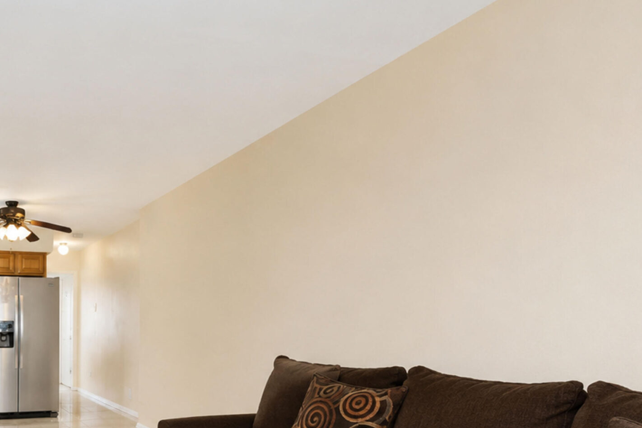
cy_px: 342
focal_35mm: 27
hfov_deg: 59.5
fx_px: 481
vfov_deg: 45.5
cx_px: 90
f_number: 8
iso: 2000
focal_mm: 10
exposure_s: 1/60
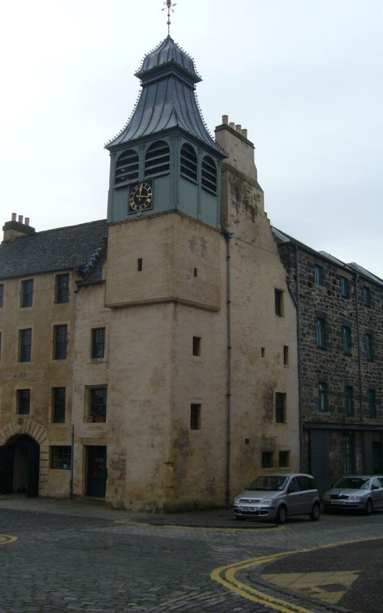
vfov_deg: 51.5
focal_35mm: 38
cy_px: 302
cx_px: 162
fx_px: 635
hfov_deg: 33.5
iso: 100
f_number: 5.6
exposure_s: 1/500
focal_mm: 5.8
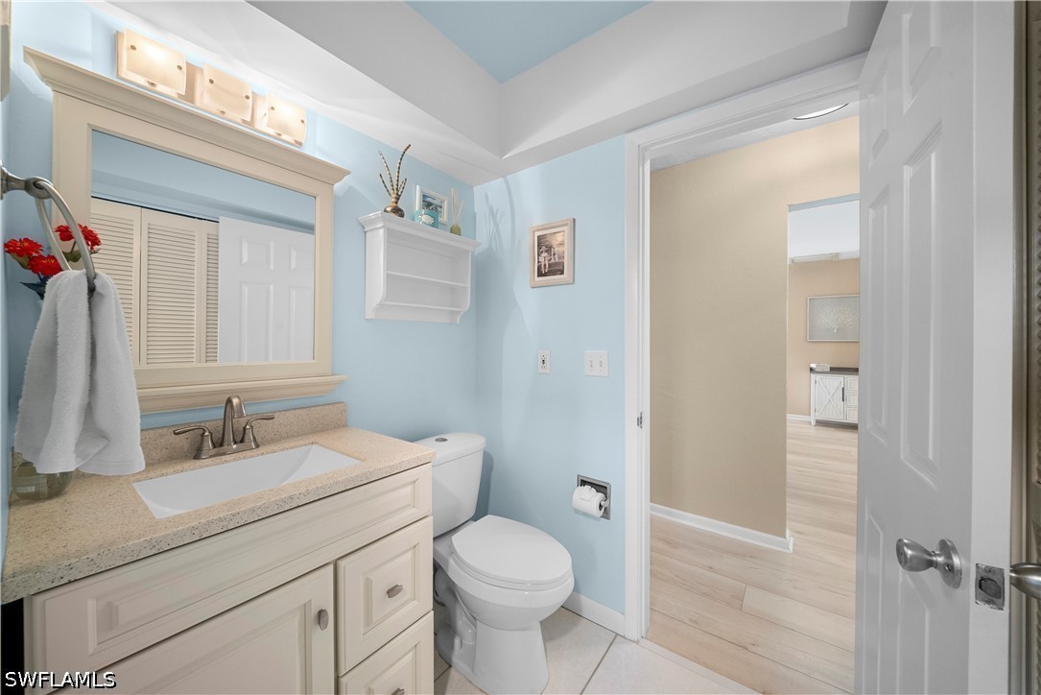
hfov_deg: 112.6
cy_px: 348
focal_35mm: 12
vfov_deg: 90.0
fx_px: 347
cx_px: 520
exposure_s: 1/8
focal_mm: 12
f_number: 11
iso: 2000
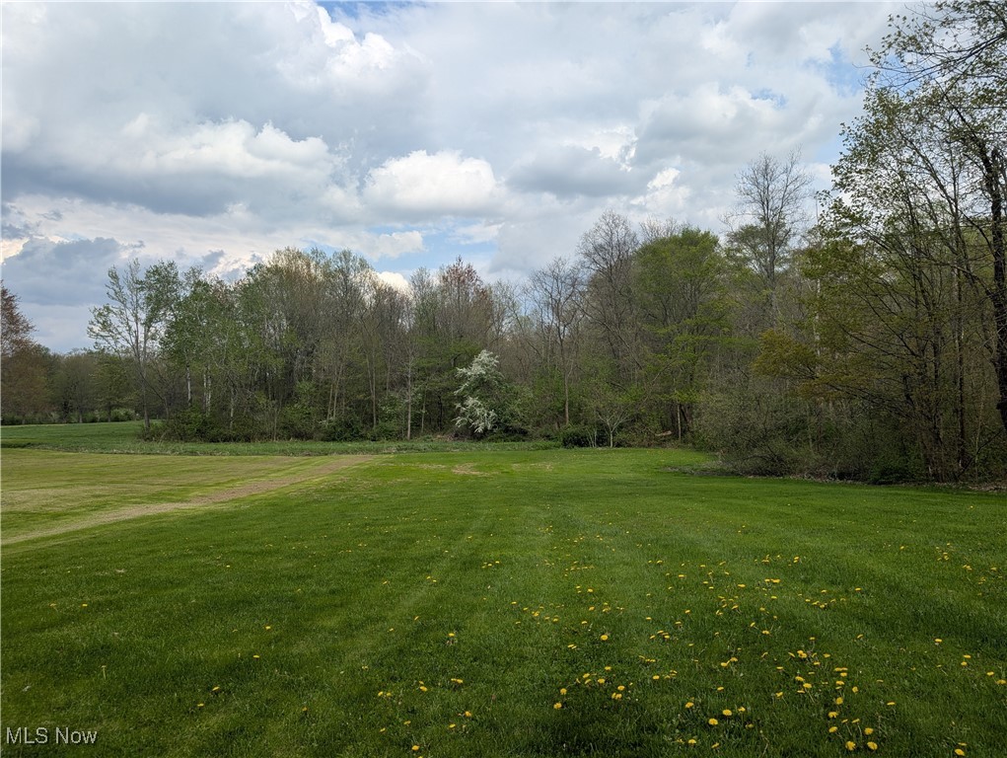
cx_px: 504
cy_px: 379
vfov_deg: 56.9
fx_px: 699
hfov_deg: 71.5
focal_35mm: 24
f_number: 1.68
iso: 20
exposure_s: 1/962
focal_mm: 6.9
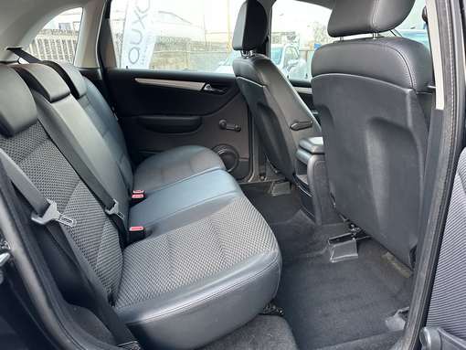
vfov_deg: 56.9
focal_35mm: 24
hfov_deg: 71.6
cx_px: 233
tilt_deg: -19.9
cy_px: 175
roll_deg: +2.0
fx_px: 323
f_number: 1.78
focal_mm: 6.86
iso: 640
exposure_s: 1/60
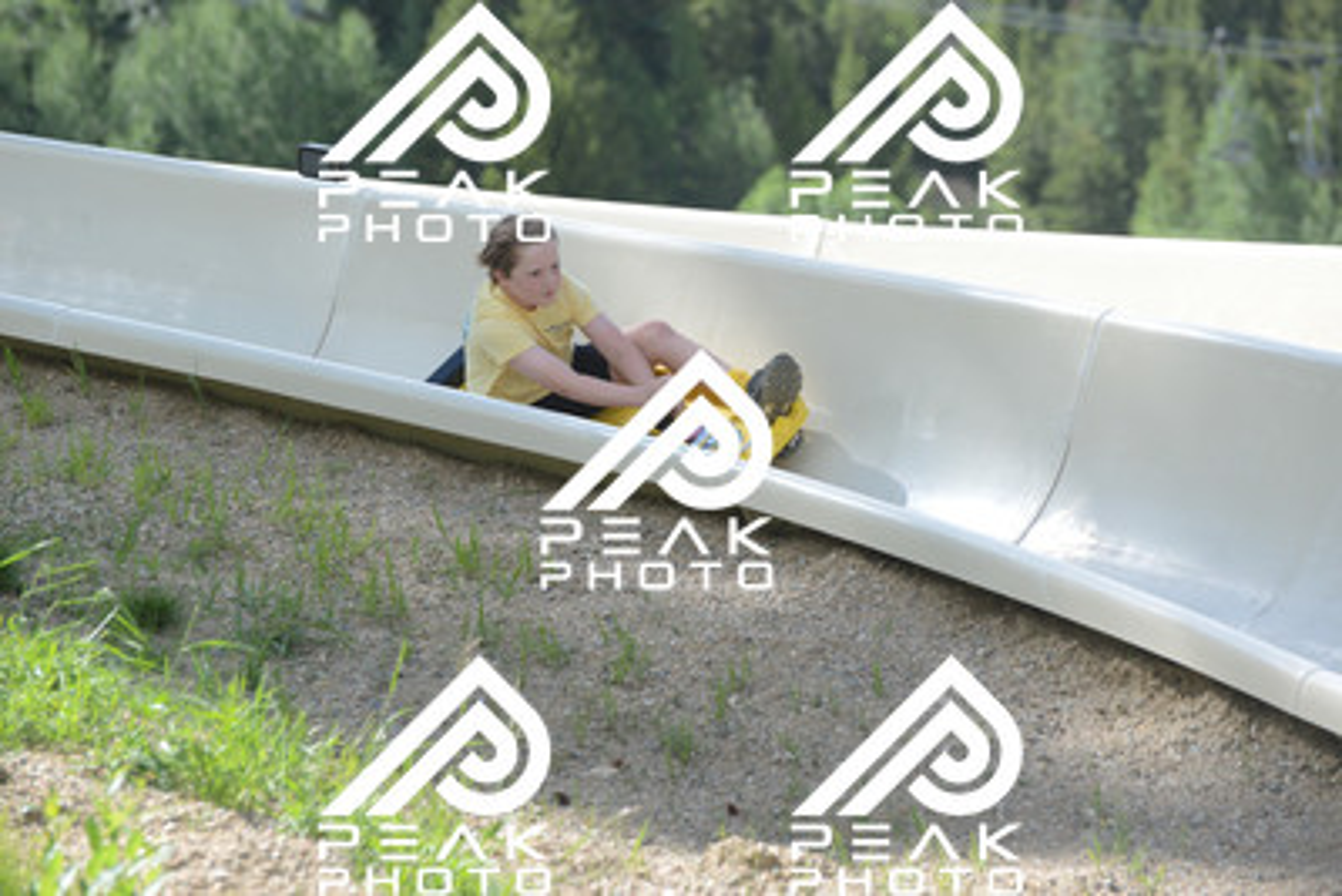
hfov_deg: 10.5
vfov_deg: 7.0
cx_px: 671
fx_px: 7271
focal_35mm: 195
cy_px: 448
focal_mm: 195
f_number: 6.3
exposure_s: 1/1250
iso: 1000
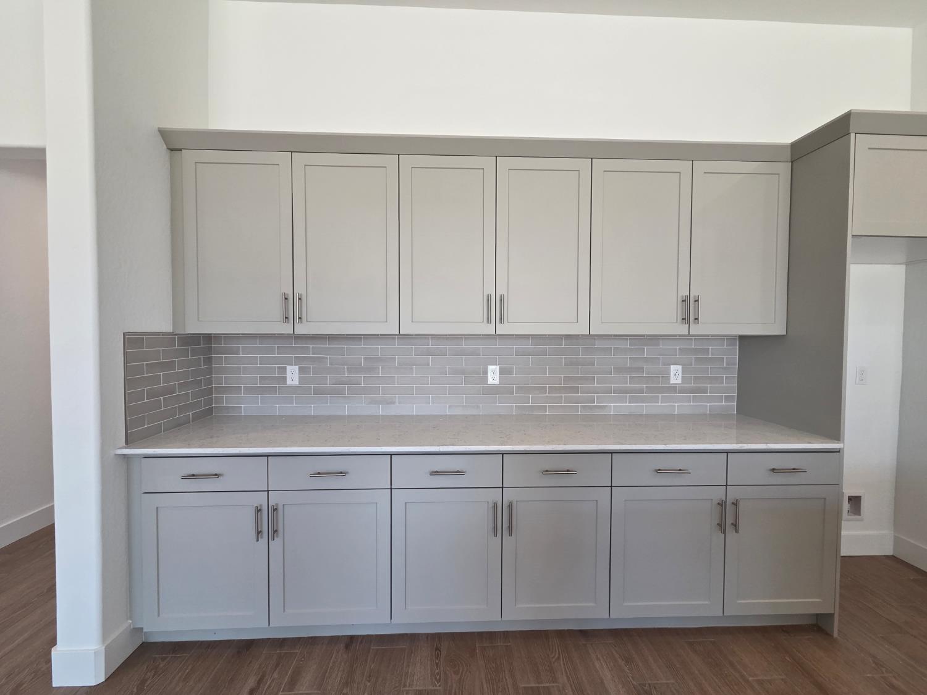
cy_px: 348
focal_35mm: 13
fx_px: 348
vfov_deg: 89.9
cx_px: 464
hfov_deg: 106.2
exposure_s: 1/120
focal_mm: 2.2
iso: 200
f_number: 2.2
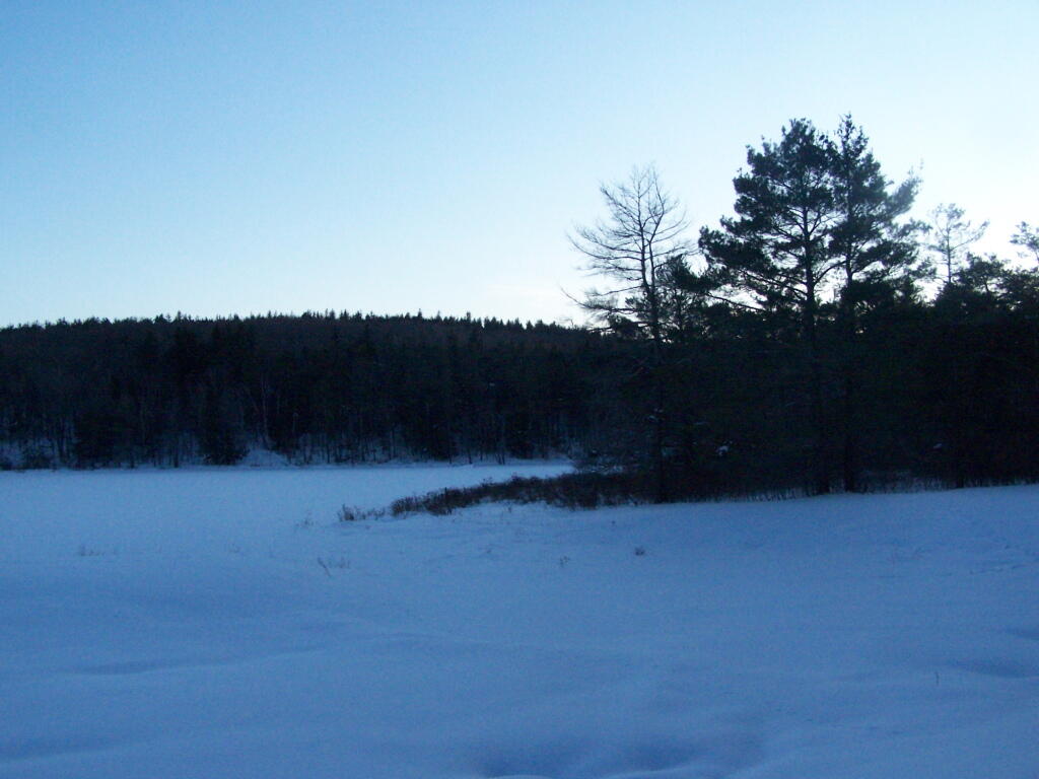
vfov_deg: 37.7
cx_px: 520
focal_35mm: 38
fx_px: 1141
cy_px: 390
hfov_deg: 49.0
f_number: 4
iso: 400
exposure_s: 1/640
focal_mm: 6.3
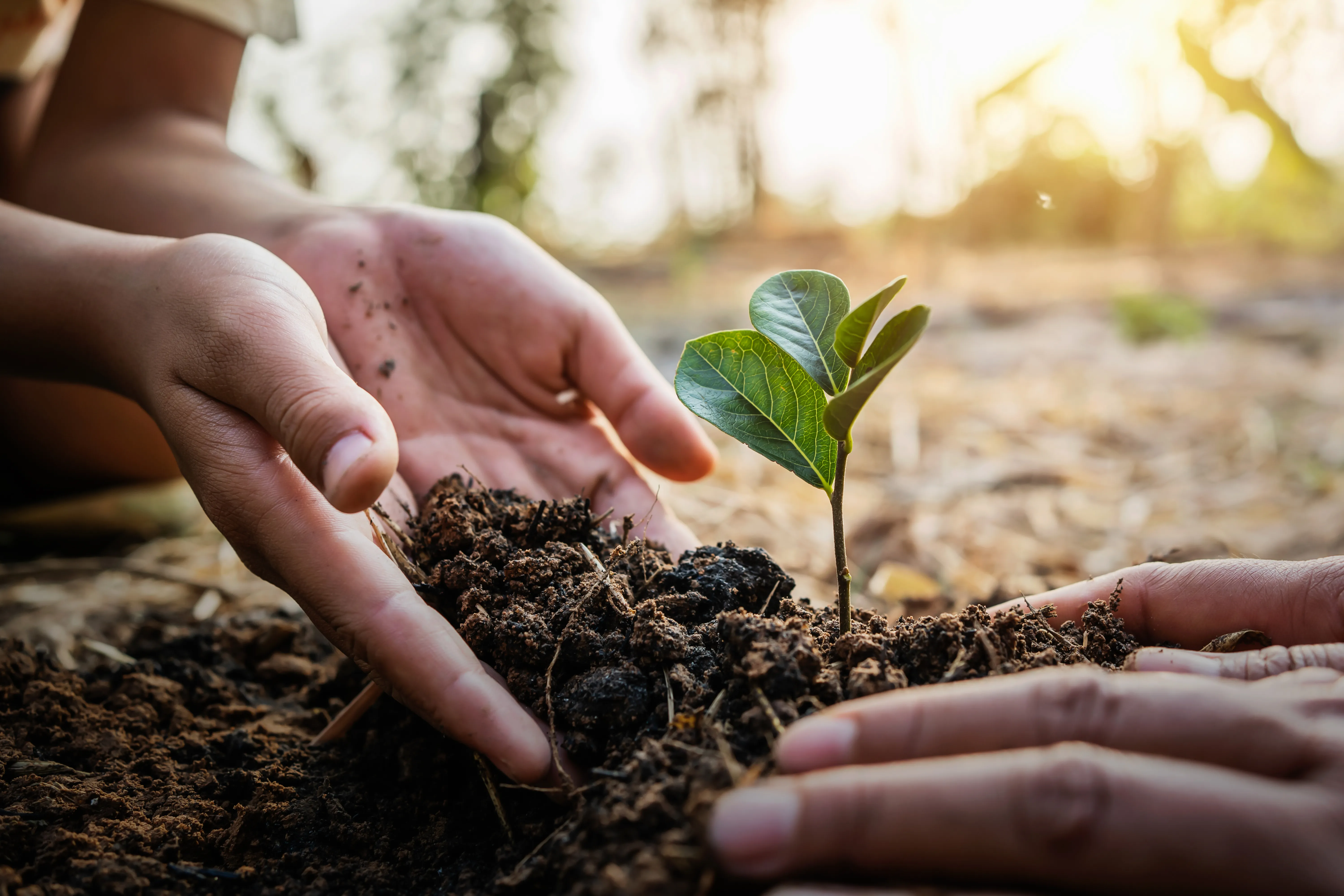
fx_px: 1307
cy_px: 448
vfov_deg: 37.9
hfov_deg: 54.4
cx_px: 672
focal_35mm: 35
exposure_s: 1/250
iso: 100
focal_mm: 35
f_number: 4.5
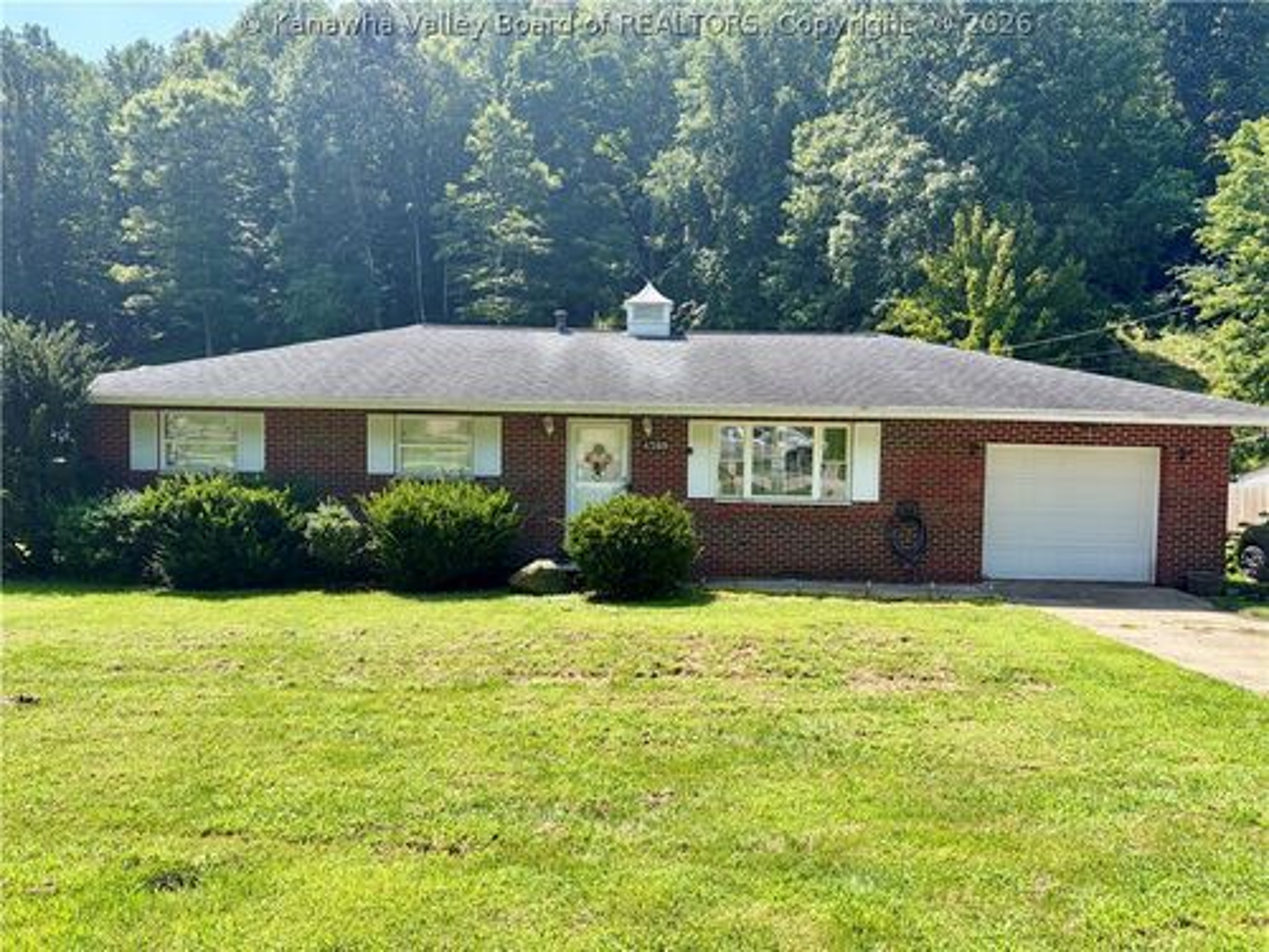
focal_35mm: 26
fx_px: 953
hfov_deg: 67.3
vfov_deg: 53.1
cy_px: 476
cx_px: 634
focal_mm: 5.96
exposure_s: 1/1550
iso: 50
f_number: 1.6
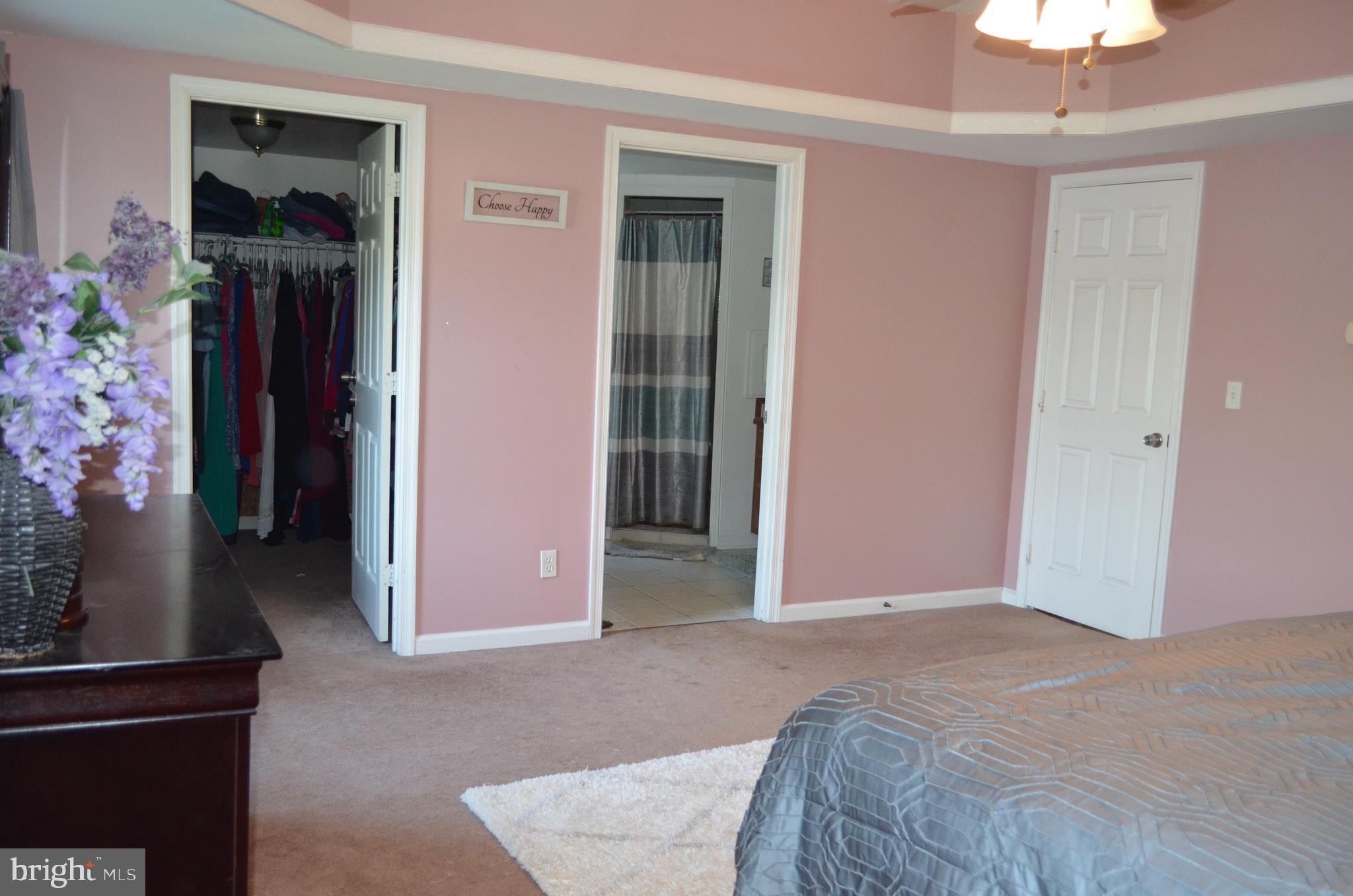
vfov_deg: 39.8
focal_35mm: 33
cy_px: 448
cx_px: 676
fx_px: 1238
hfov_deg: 57.3
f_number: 3.8
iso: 1600
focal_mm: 22
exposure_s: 1/60
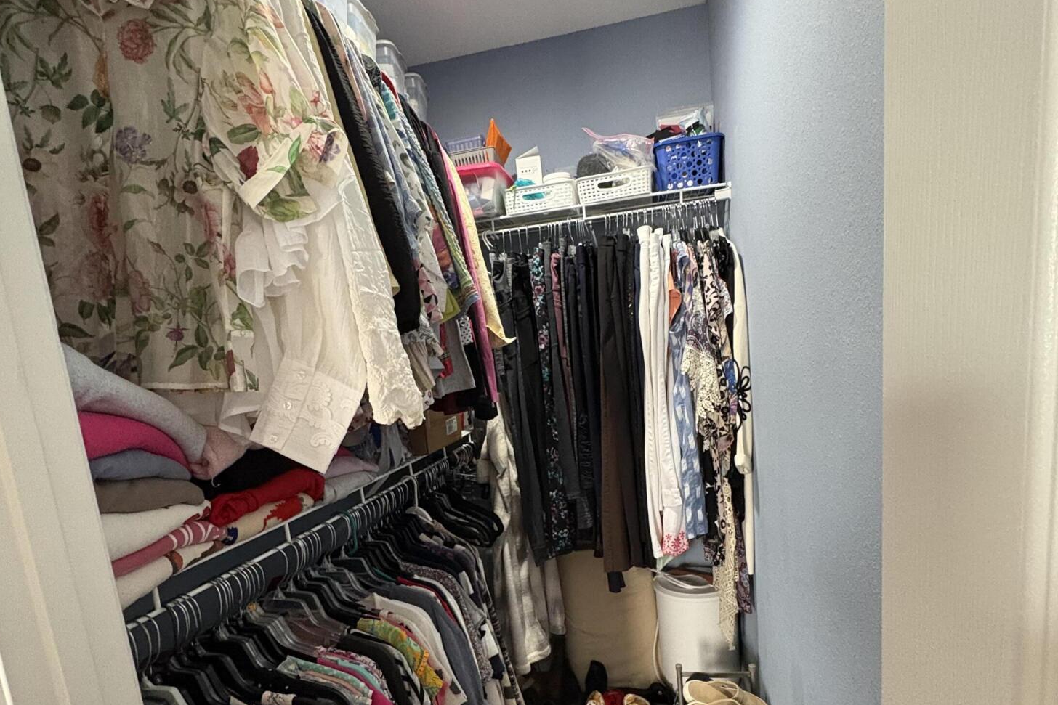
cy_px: 463
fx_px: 588
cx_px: 533
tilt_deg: -8.5
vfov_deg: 60.6
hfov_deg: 84.0
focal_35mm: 20
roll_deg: +5.8
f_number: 2.2
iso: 800
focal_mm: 2.22
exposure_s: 1/60
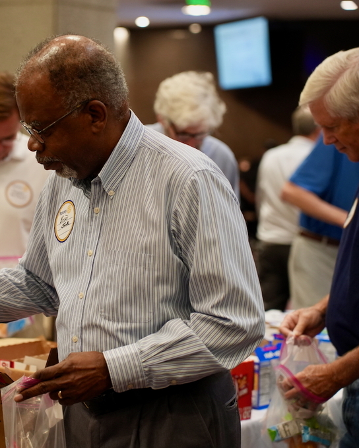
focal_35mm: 106
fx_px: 1408
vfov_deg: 18.1
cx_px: 116
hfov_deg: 14.5
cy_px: 224
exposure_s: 1/160
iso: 1600
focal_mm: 75
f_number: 2.8
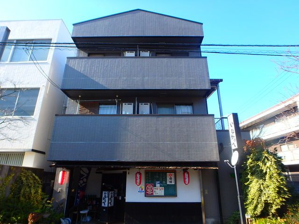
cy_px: 112
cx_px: 150
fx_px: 181
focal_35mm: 21
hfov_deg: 79.0
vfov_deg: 63.4
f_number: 3.5
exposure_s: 1/320
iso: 125
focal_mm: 3.7
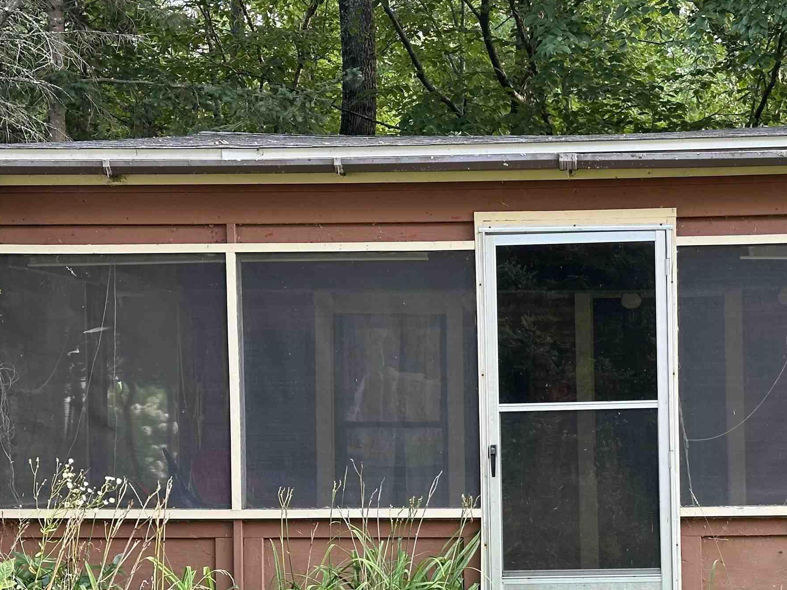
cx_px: 612
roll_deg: -0.3
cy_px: 387
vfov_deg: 17.7
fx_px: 1887
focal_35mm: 83
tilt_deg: -0.1
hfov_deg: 23.3
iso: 80
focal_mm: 6.86
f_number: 1.78
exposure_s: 1/121
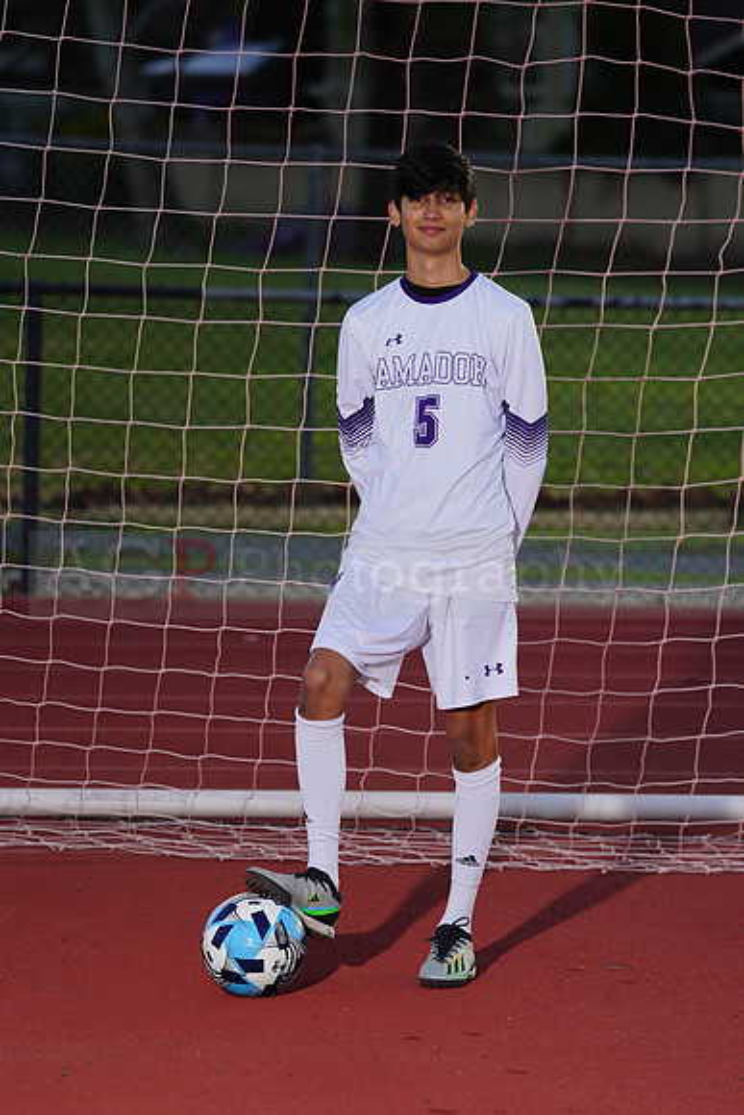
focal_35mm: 221
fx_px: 6846
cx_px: 372
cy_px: 558
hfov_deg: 6.2
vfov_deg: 9.3
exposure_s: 1/250
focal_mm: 221
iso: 200
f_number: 5.6
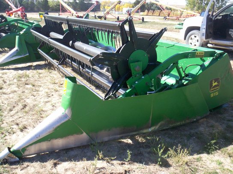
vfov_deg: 39.7
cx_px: 116
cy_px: 87
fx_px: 242
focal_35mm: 36
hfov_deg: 51.4
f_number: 4.5
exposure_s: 1/198
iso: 100
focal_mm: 5.9
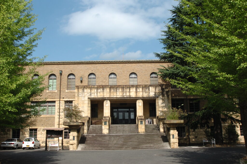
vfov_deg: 35.3
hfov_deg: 51.4
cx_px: 124
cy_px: 82
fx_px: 257
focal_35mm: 38
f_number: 8
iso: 200
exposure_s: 1/400
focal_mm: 25
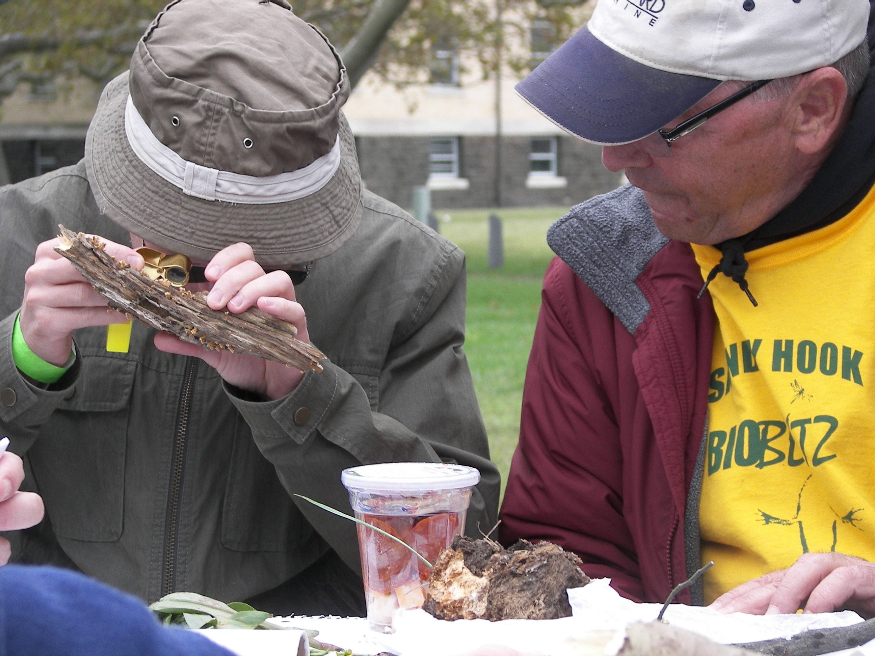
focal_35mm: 129
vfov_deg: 11.5
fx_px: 3261
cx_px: 438
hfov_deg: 15.3
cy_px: 328
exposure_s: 1/160
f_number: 3.2
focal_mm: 21.4
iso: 50
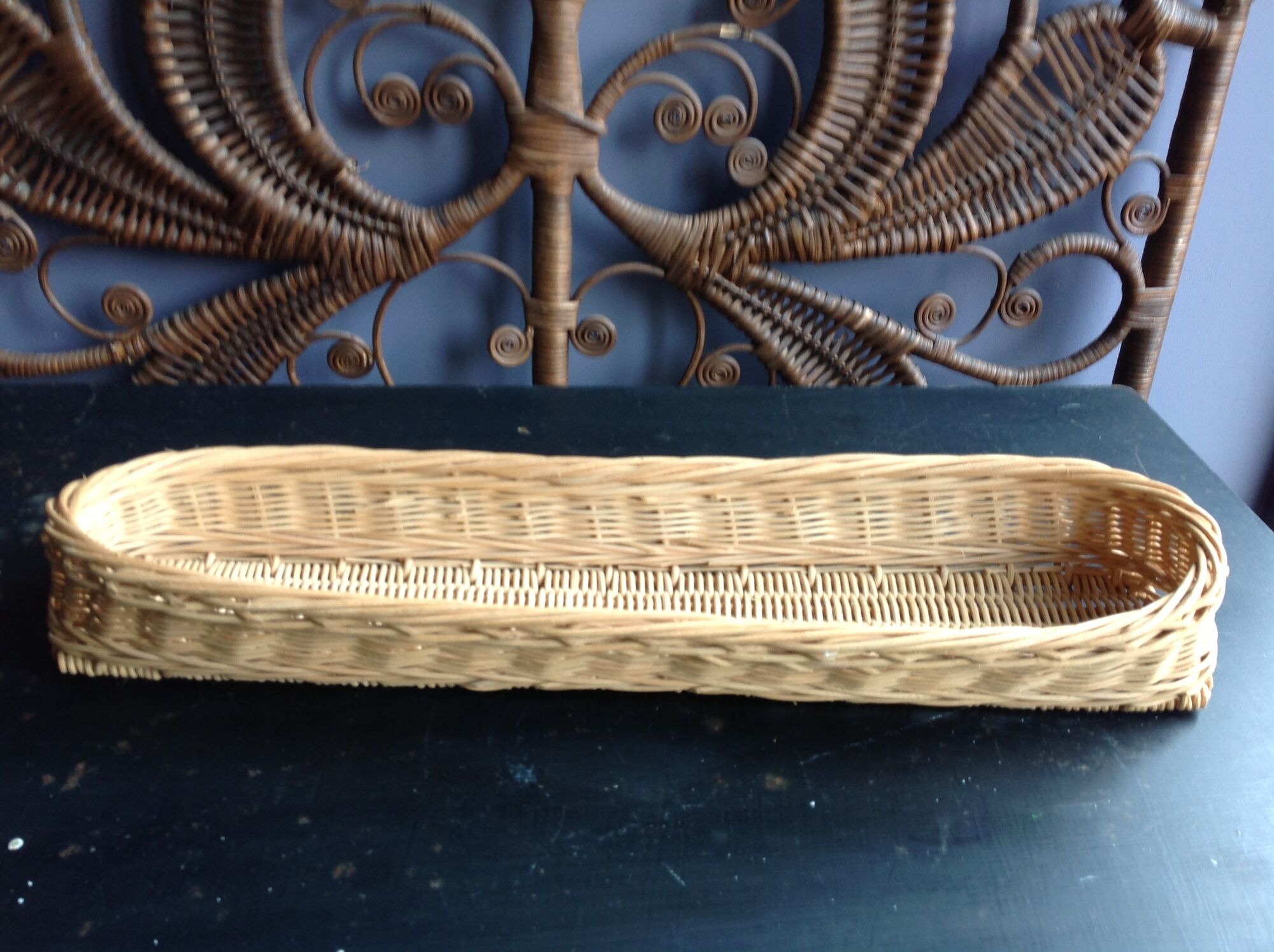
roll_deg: -1.3
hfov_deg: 52.7
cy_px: 476
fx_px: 1286
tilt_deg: -31.9
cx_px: 637
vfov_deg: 40.6
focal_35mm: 35
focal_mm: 4.28
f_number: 2.4
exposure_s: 1/15
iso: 50
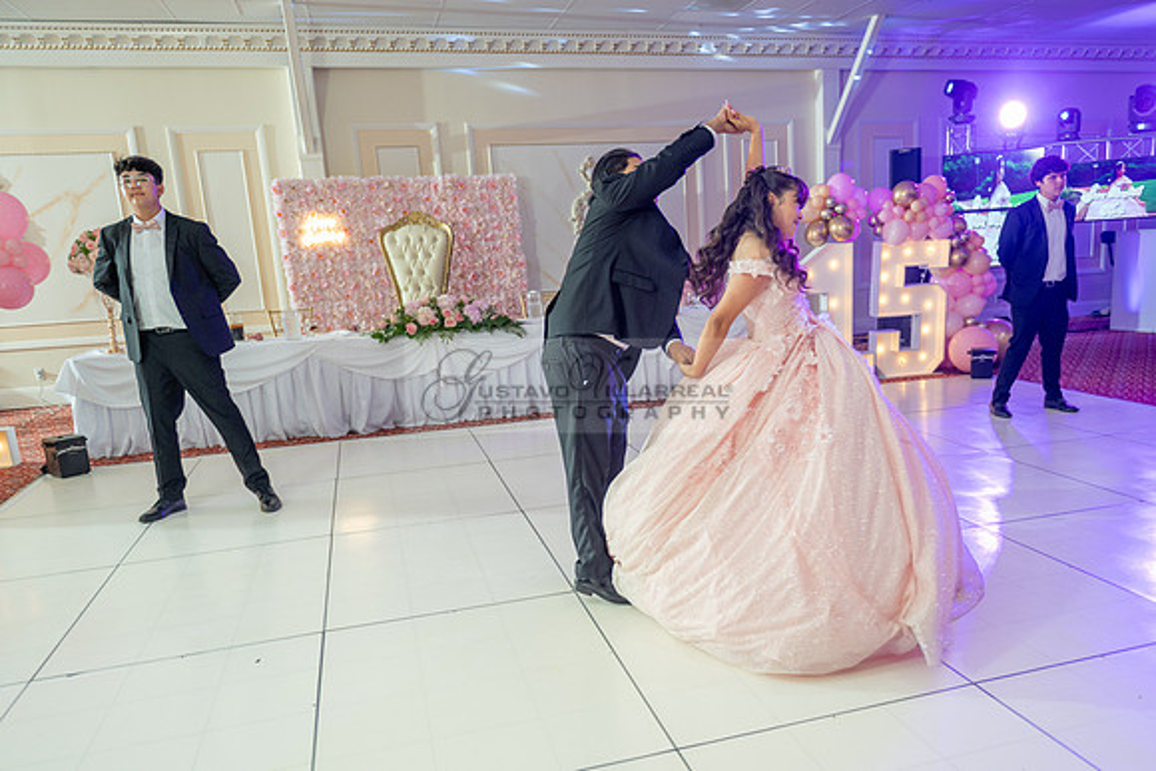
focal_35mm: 29
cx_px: 667
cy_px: 459
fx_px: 918
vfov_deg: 45.4
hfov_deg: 64.1
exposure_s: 1/100
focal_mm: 24
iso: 400
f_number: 2.8
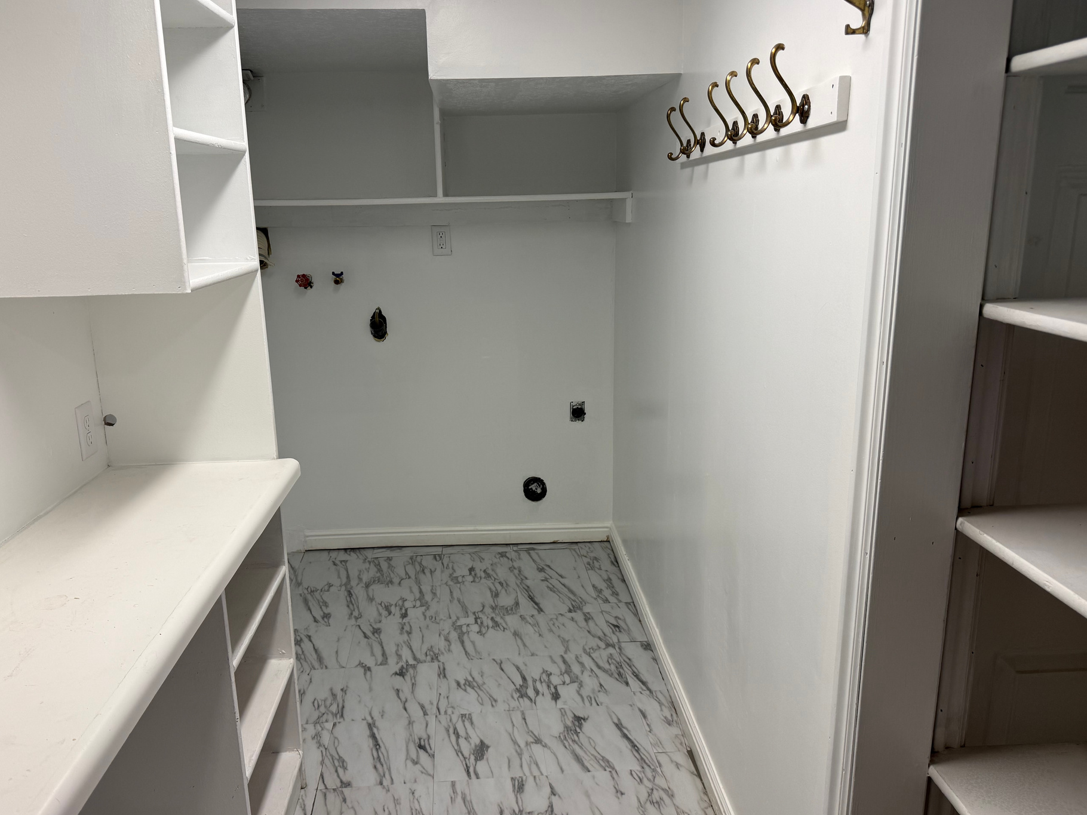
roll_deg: +0.7
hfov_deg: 65.3
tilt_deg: -13.6
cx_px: 508
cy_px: 423
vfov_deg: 51.3
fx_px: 848
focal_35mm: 27
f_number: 1.78
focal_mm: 6.76
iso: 80
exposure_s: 1/120
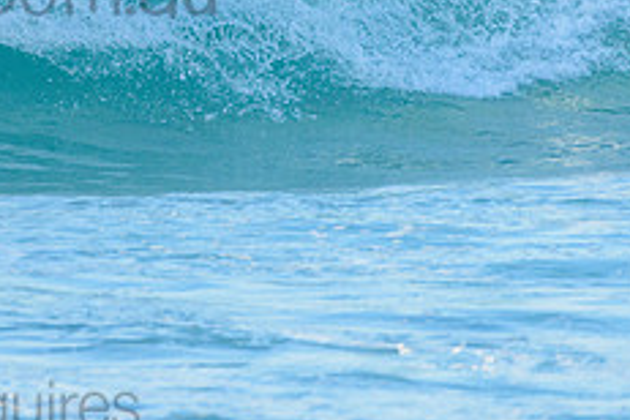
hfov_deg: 1.6
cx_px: -71
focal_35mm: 1257
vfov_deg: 1.1
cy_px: -48
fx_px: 21996
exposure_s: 1/2000
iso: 720
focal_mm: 500
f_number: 5.6
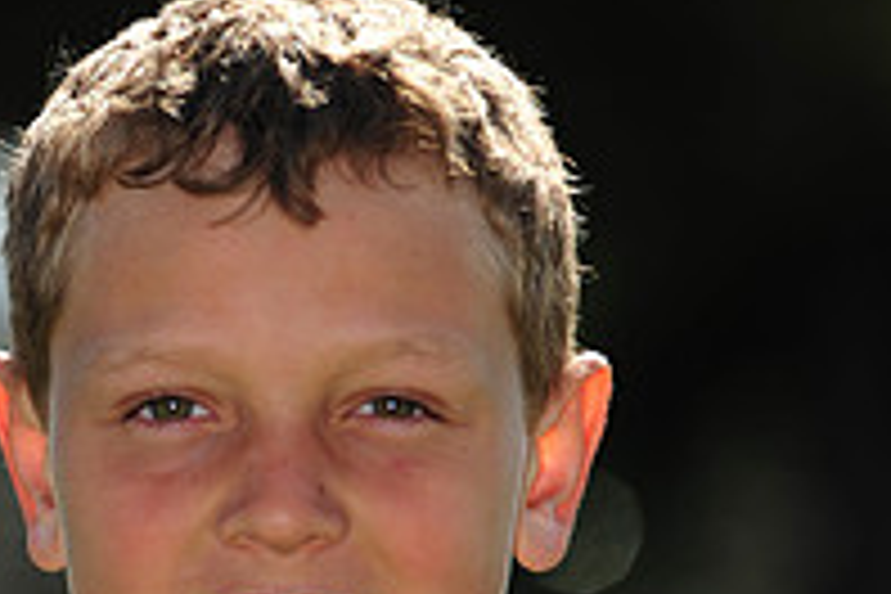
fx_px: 14502
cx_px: 112
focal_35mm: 586
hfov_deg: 3.5
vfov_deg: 2.3
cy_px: 986
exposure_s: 1/1250
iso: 200
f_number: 4.5
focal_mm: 200
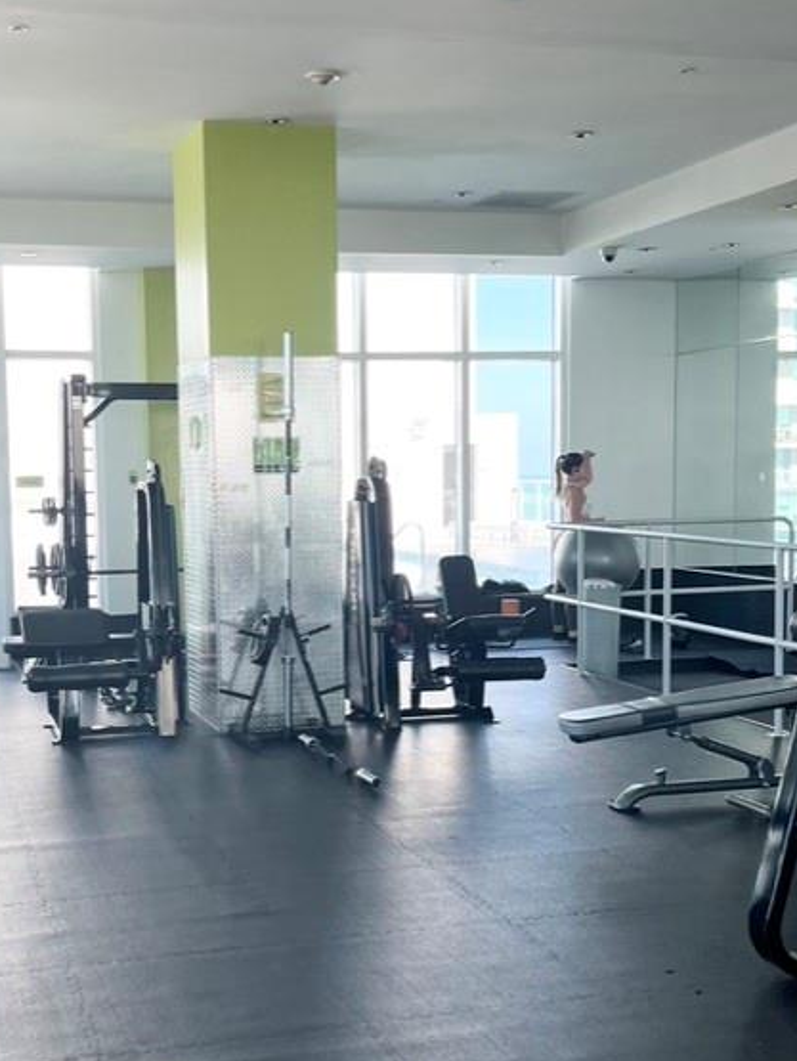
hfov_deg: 30.2
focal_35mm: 48
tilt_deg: -5.0
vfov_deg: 39.6
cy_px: 595
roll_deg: +0.2
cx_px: 312
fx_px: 1472
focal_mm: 5.7
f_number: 1.5
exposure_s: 1/509
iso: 50
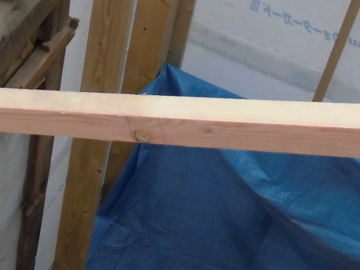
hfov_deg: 20.8
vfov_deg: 15.2
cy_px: -77
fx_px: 967
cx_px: 60
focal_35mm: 93
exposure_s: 1/320
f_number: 3.5
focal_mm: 4.6
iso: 100
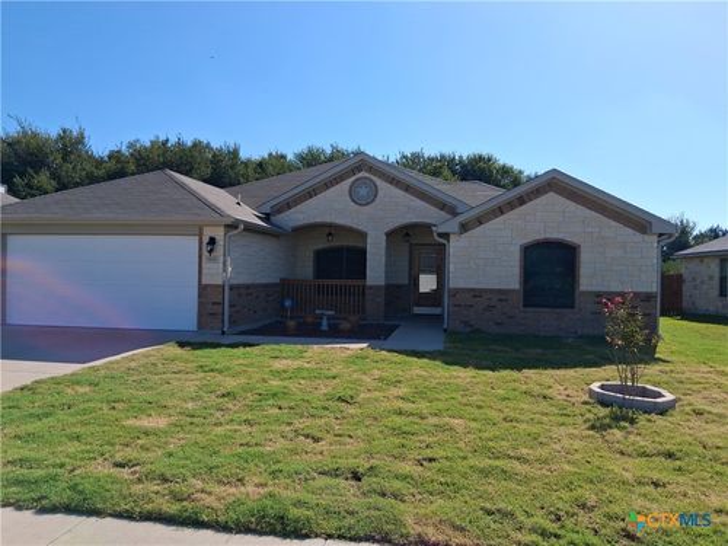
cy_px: 273
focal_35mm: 26
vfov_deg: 53.1
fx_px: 547
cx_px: 364
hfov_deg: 67.3
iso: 25
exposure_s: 1/946
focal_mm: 3.98
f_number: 1.8
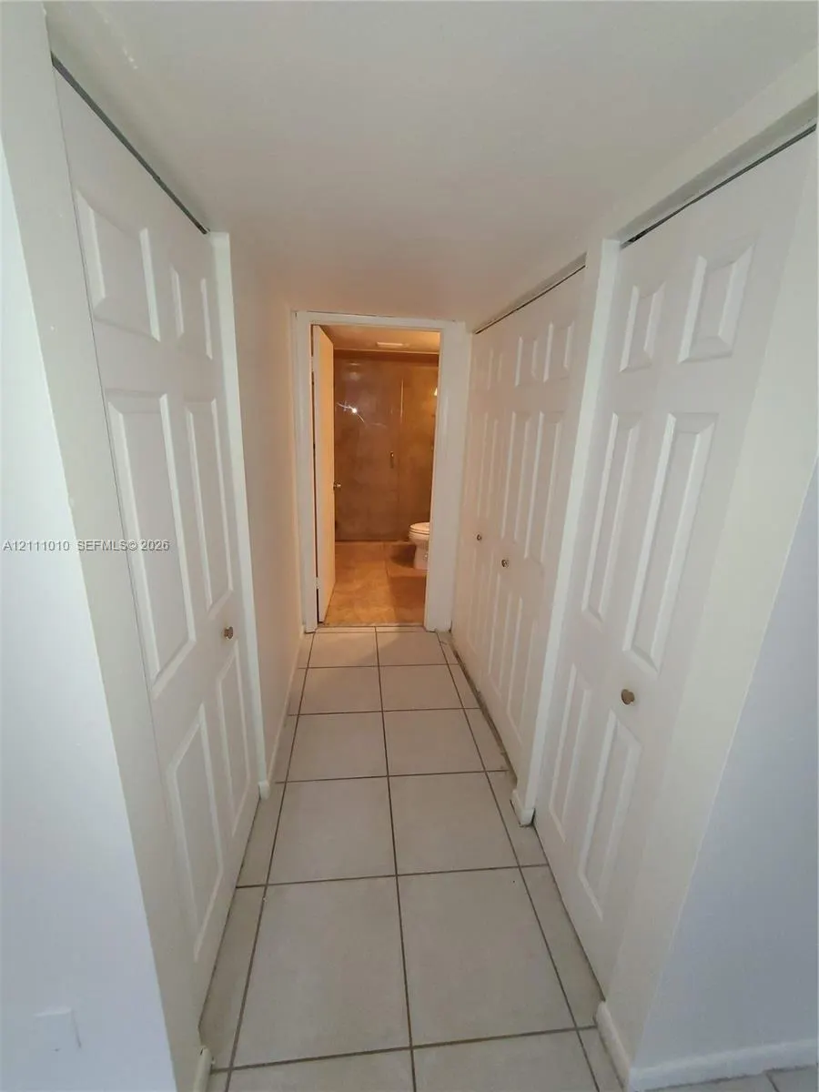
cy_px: 546
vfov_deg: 106.2
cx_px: 410
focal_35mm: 13
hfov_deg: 89.9
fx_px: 410
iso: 400
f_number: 2.2
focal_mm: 2.2
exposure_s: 1/60
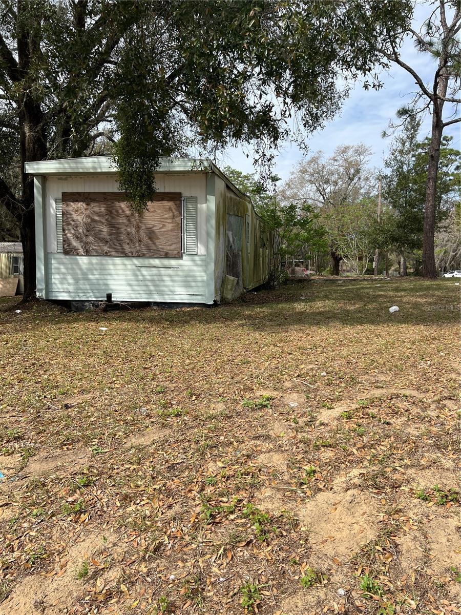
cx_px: 230
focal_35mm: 26
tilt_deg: -5.4
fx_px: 462
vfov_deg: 67.3
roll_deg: -0.4
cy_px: 308
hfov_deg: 53.1
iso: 50
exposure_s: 1/4115
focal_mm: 5.7
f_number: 1.5
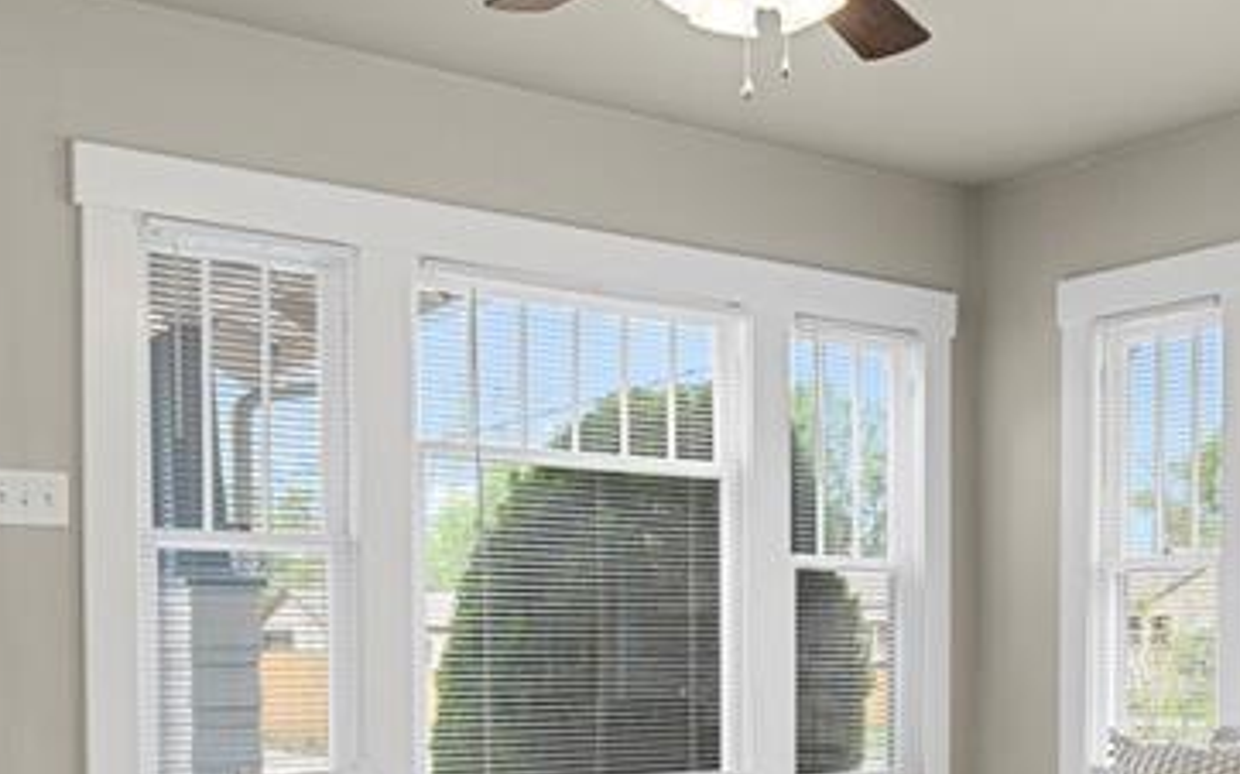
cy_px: 688
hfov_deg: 39.9
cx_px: 932
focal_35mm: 49
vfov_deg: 25.5
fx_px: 1655
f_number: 8
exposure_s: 1
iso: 250
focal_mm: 17
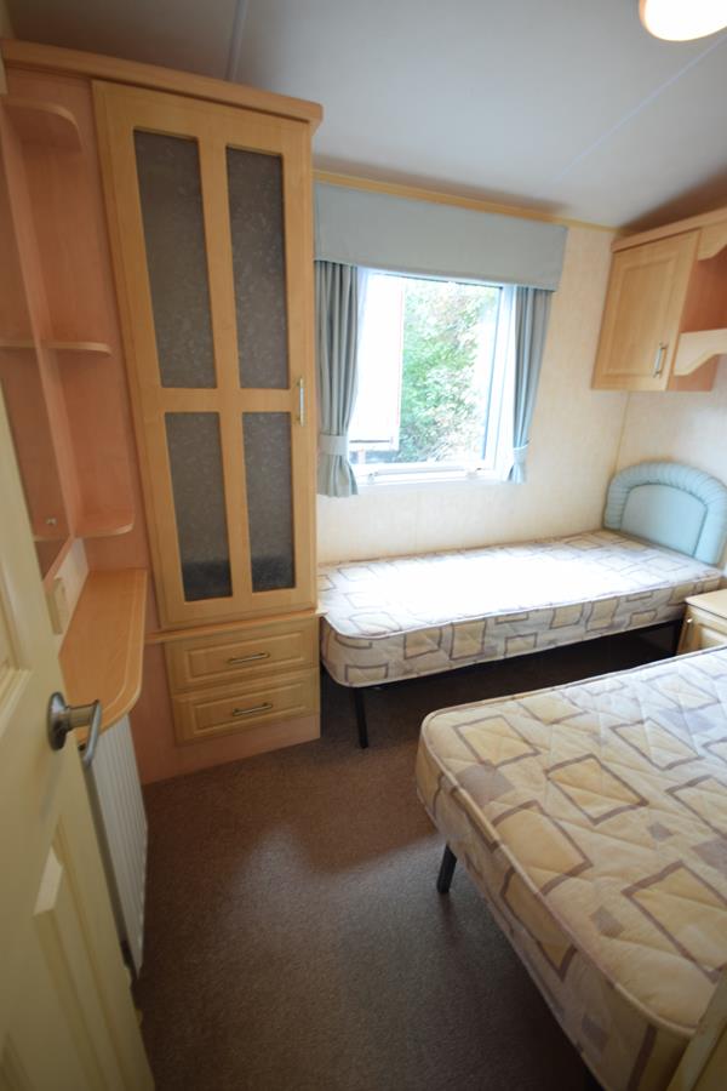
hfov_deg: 77.3
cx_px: 364
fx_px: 454
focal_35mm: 15
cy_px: 546
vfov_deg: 100.4
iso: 200
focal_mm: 10
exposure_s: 1/6
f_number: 4
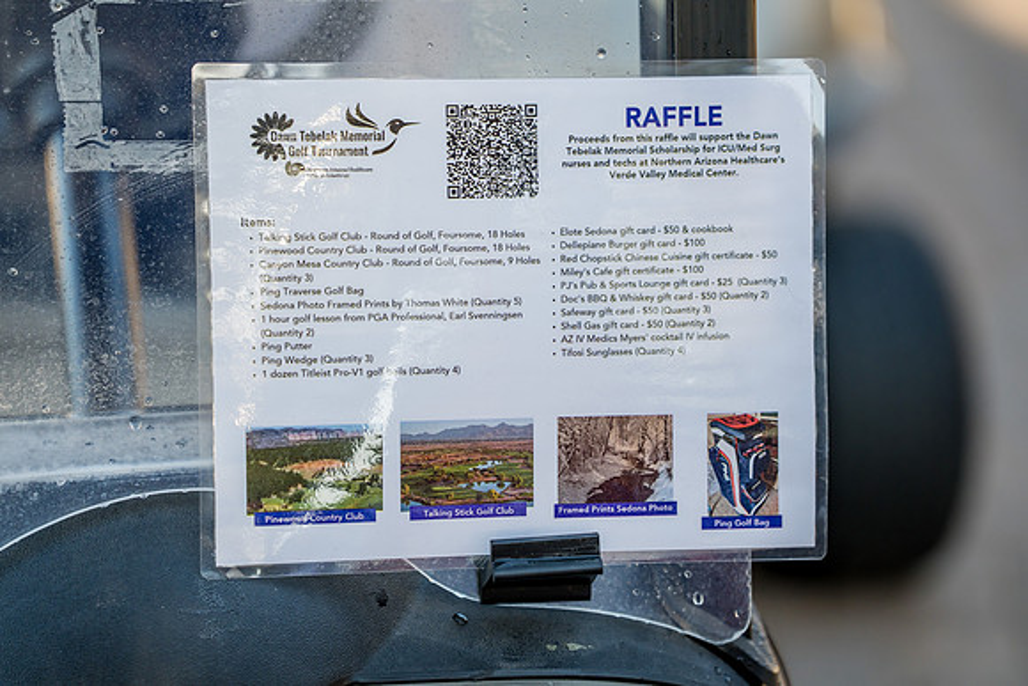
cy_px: 343
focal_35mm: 164
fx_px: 4678
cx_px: 514
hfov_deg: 12.5
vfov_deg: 8.4
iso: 400
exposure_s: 1/1000
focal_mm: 163.8
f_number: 2.8
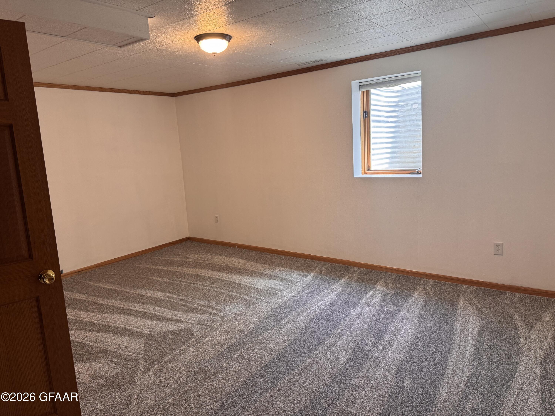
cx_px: 278
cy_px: 208
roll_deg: +2.7
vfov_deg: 56.8
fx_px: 385
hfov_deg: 71.6
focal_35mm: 24
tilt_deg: -9.5
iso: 160
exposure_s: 1/60
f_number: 1.78
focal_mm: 6.76
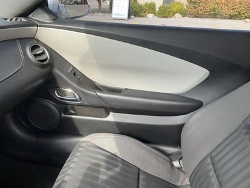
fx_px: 209
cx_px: 125
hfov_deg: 61.7
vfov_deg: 48.2
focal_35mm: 29
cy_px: 94
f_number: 1.8
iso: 40
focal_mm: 3
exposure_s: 1/122
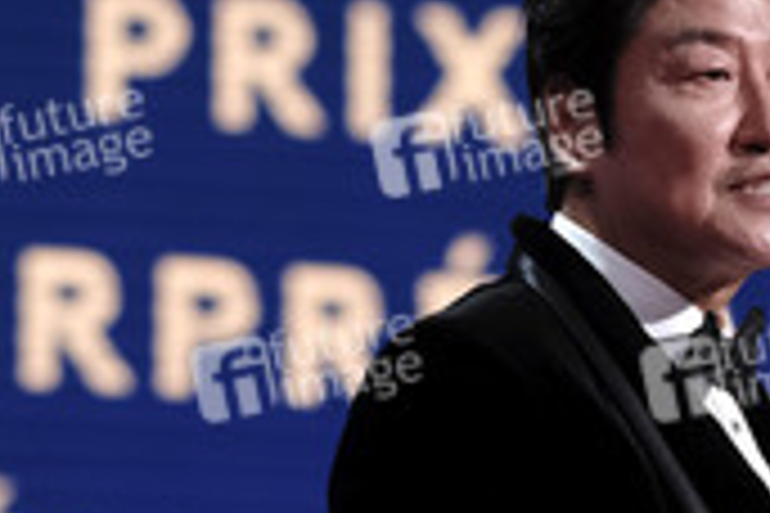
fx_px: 7614
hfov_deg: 5.8
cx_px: 817
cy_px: 482
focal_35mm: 356
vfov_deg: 3.9
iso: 1600
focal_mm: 90
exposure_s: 1/400
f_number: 2
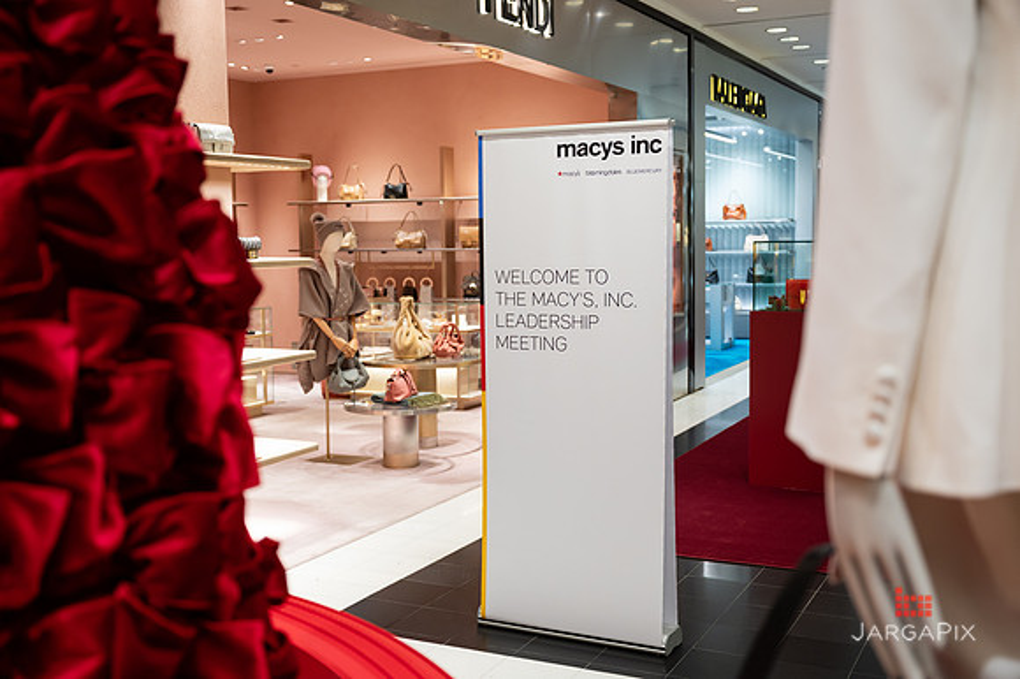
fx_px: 1093
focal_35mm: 39
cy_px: 339
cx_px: 510
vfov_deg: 34.5
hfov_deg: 50.0
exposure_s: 1/200
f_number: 3.2
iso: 800
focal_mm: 38
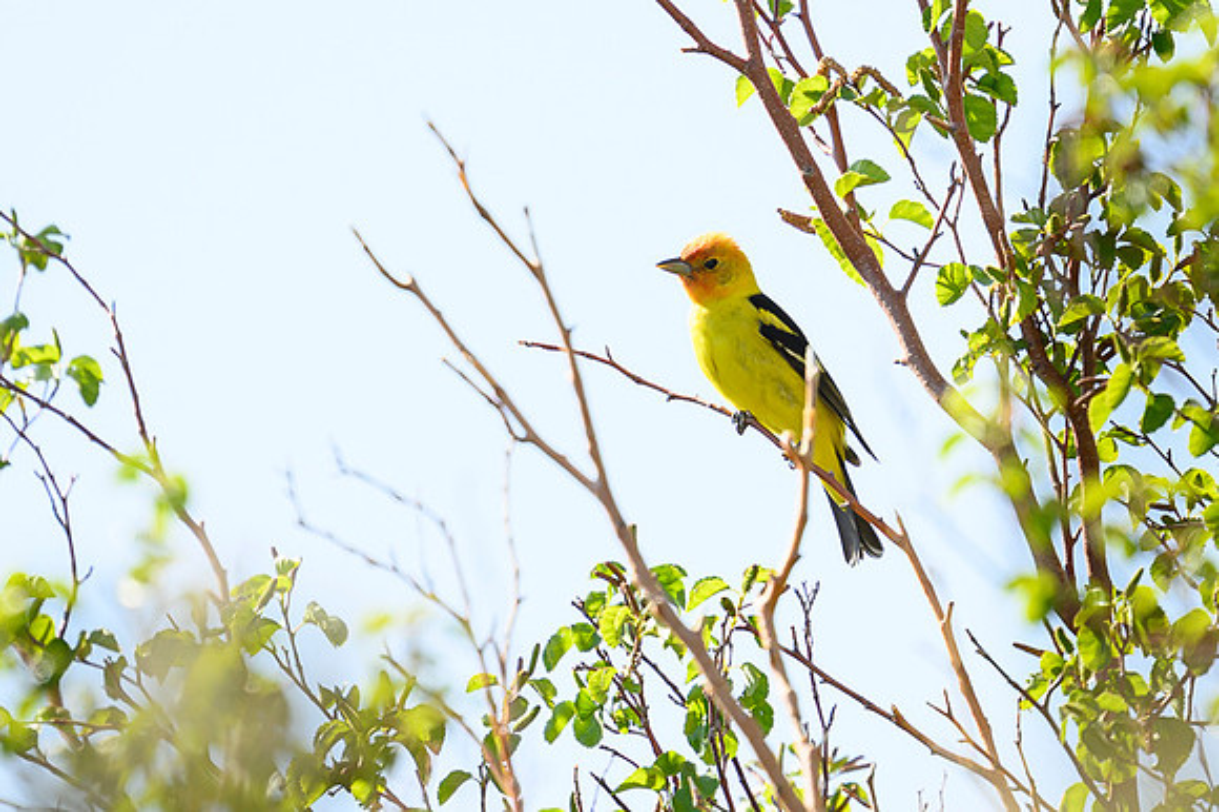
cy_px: 304
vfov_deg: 1.2
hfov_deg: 1.8
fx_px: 39426
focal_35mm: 1165
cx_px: 632
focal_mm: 560
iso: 500
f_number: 4.5
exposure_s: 1/2000
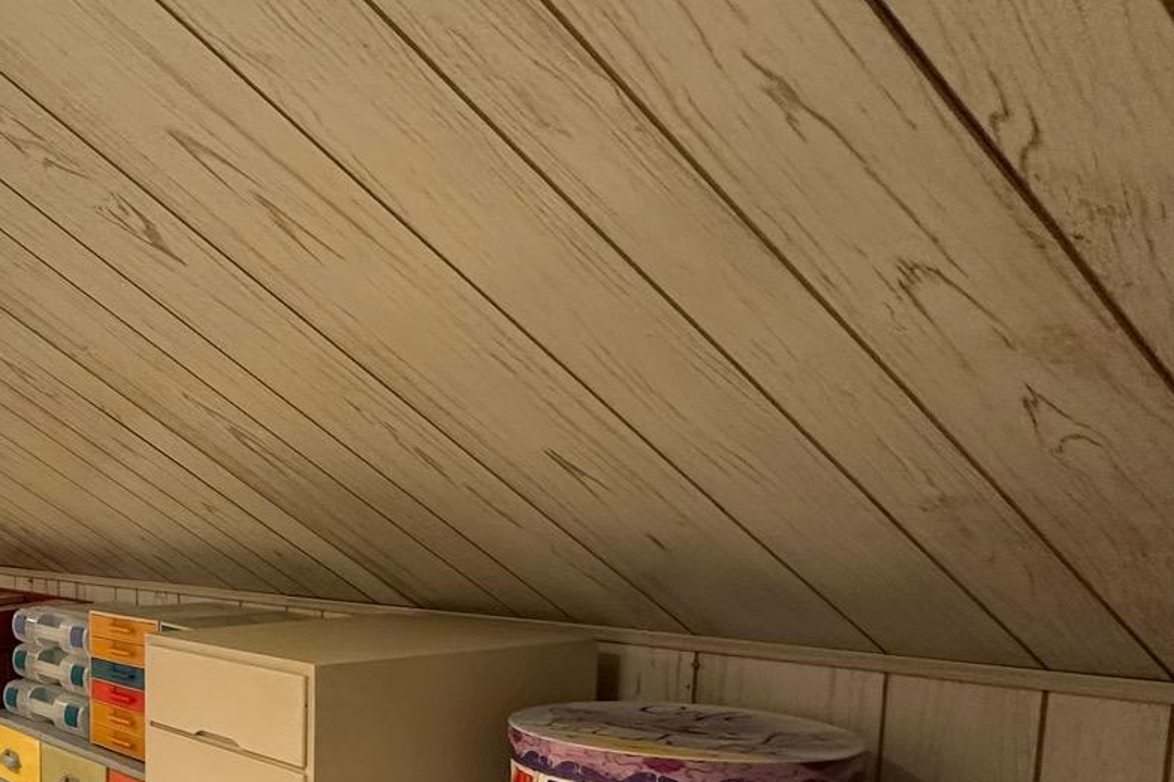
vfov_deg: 33.7
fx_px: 1239
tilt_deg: -8.0
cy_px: 659
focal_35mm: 38
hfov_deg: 41.8
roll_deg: +1.5
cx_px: -73
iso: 250
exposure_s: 1/60
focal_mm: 2.22
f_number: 2.2
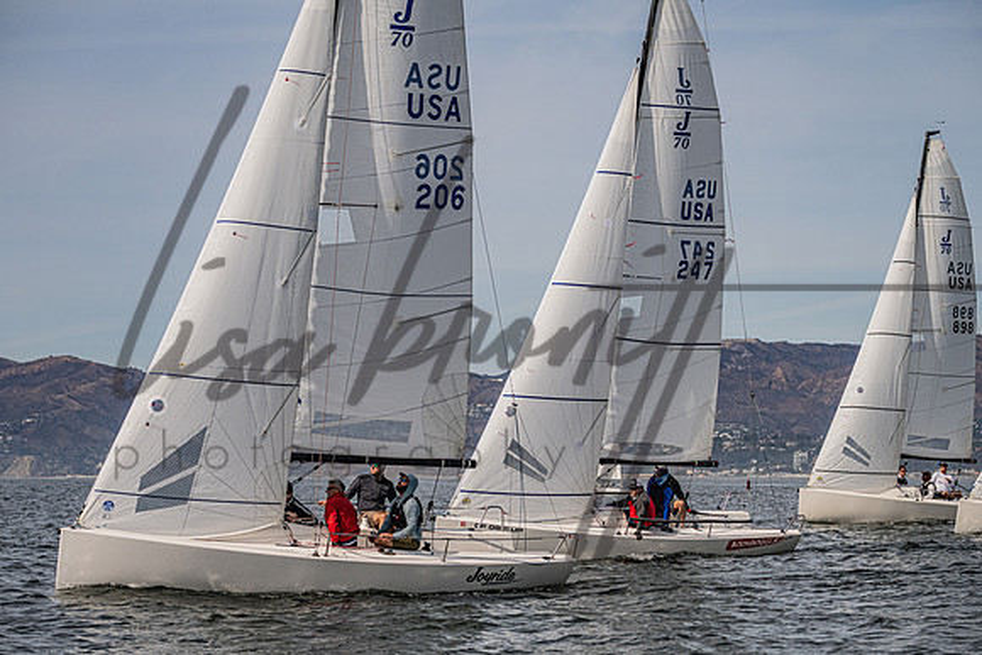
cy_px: 381
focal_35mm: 116
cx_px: 501
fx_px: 3172
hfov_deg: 17.6
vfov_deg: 11.8
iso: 320
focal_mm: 100
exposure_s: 1/4000
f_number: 5.6
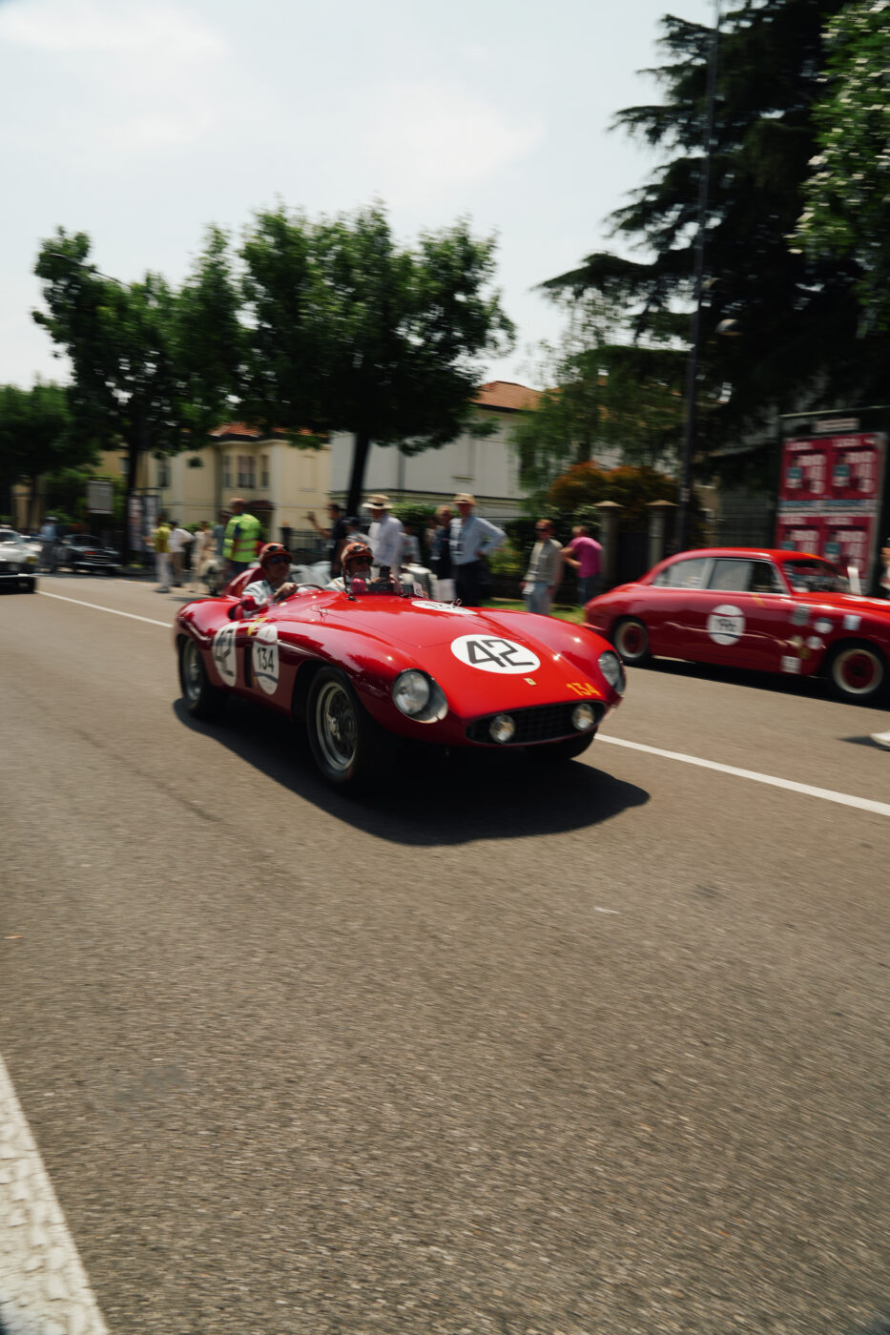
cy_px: 668
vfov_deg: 73.8
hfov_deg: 53.1
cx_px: 445
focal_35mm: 24
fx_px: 890
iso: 100
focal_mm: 24
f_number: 11
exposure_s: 1/60
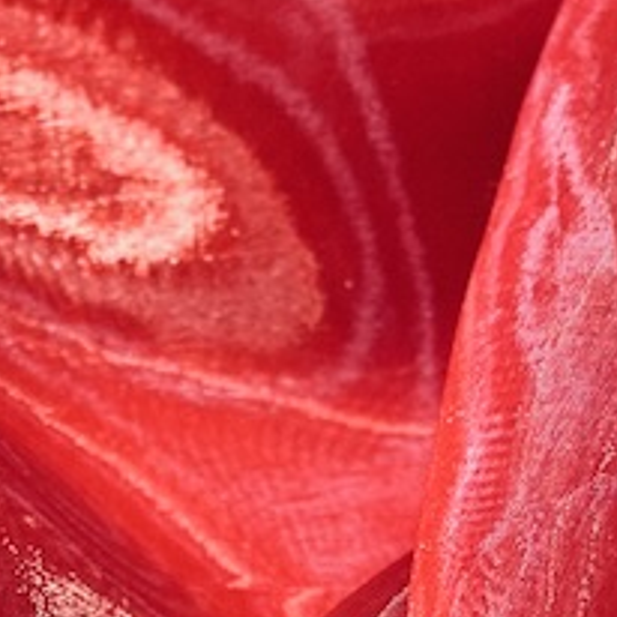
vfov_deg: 14.5
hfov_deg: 14.9
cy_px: 851
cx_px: -60
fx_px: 2299
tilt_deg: -60.4
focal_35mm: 114
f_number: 1.6
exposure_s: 1/100
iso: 50
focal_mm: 5.1
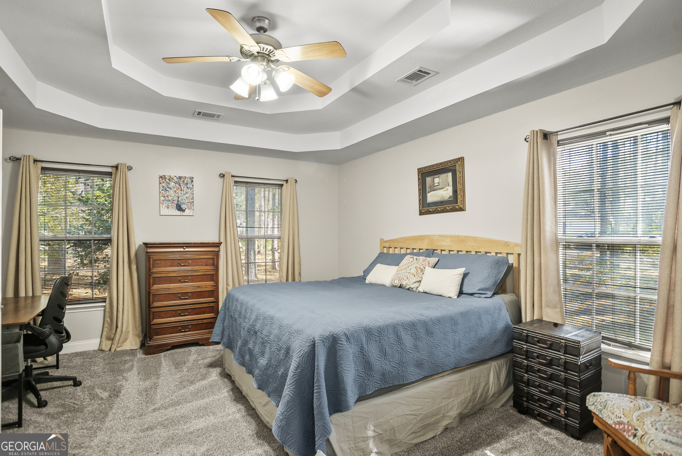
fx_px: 360
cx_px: 341
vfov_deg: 64.6
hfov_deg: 86.9
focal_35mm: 19
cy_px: 228
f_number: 5.6
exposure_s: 1/10
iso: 400
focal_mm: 19
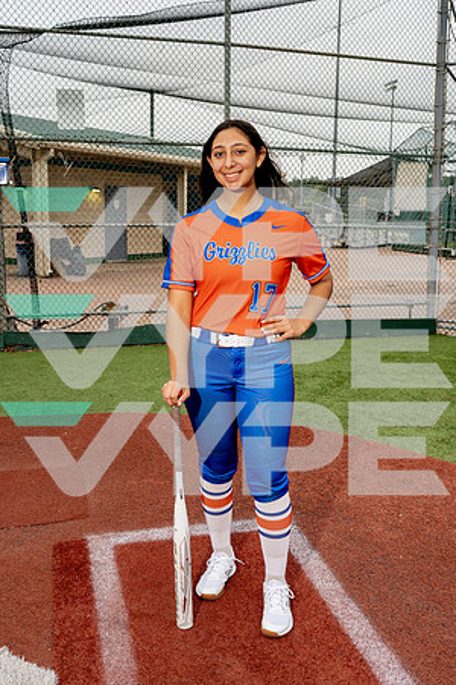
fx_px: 665
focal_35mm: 35
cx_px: 228
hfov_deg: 37.9
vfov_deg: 54.4
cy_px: 342
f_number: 8
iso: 125
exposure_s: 1/250
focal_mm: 35
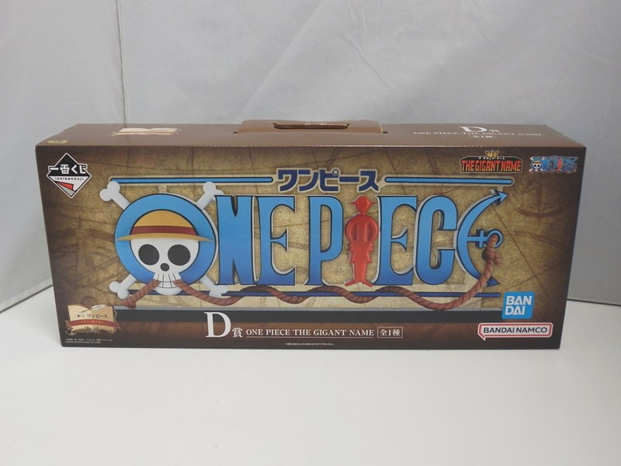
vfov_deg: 38.7
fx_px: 664
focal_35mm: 37
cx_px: 310
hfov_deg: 50.1
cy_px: 233
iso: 200
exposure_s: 1/25
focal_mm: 6.7
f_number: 3.9
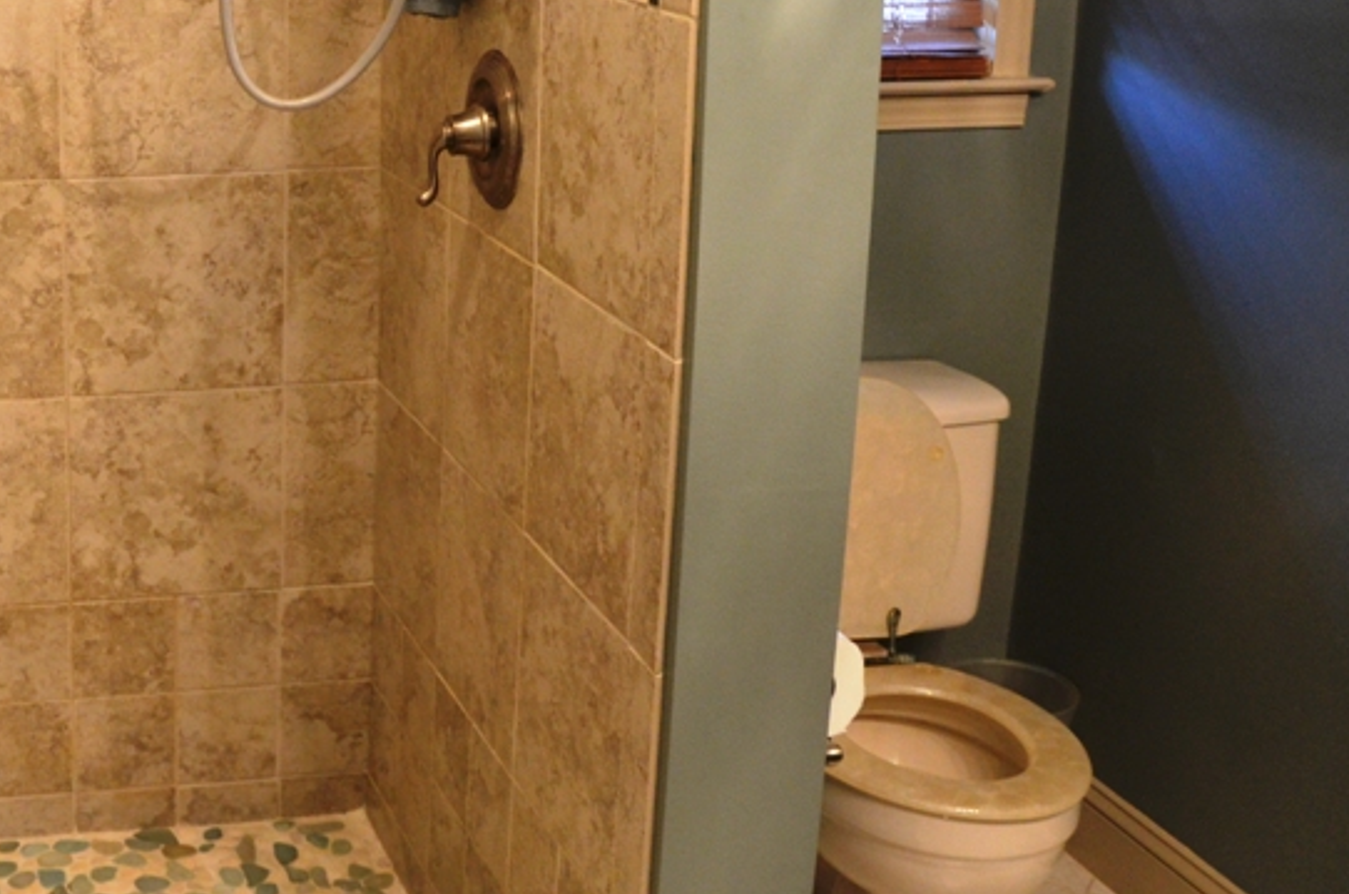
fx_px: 1907
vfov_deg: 26.2
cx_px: 80
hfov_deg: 36.0
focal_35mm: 51
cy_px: 284
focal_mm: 18
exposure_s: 1/30
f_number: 3.5
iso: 1600
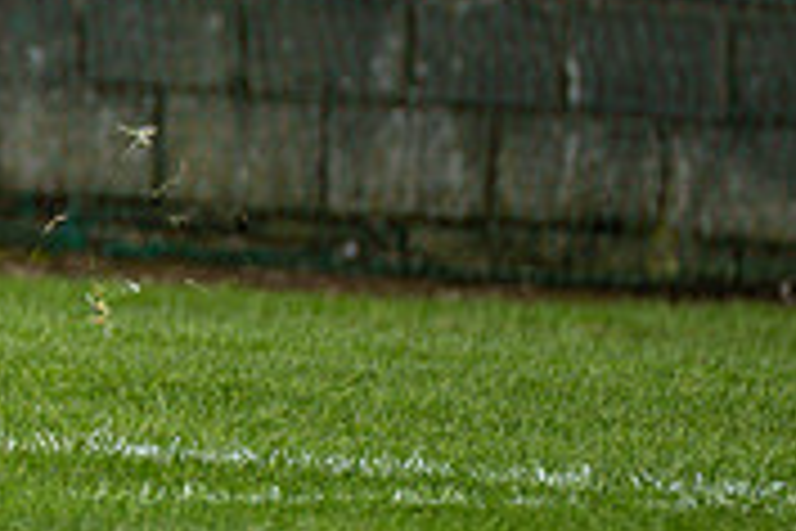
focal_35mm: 1477
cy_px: 45
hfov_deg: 1.4
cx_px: -499
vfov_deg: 0.9
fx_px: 32656
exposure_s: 1/4000
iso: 280
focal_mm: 300
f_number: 2.8
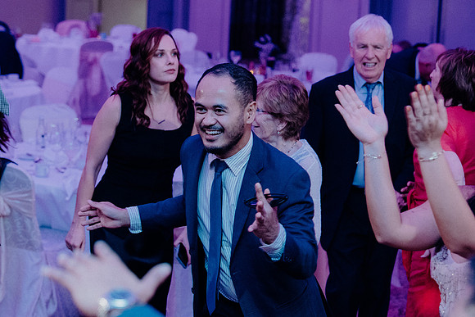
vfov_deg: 13.0
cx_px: 238
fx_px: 1386
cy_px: 158
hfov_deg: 19.5
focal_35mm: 105
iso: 3200
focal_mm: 70
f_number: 3.5
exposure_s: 1/160
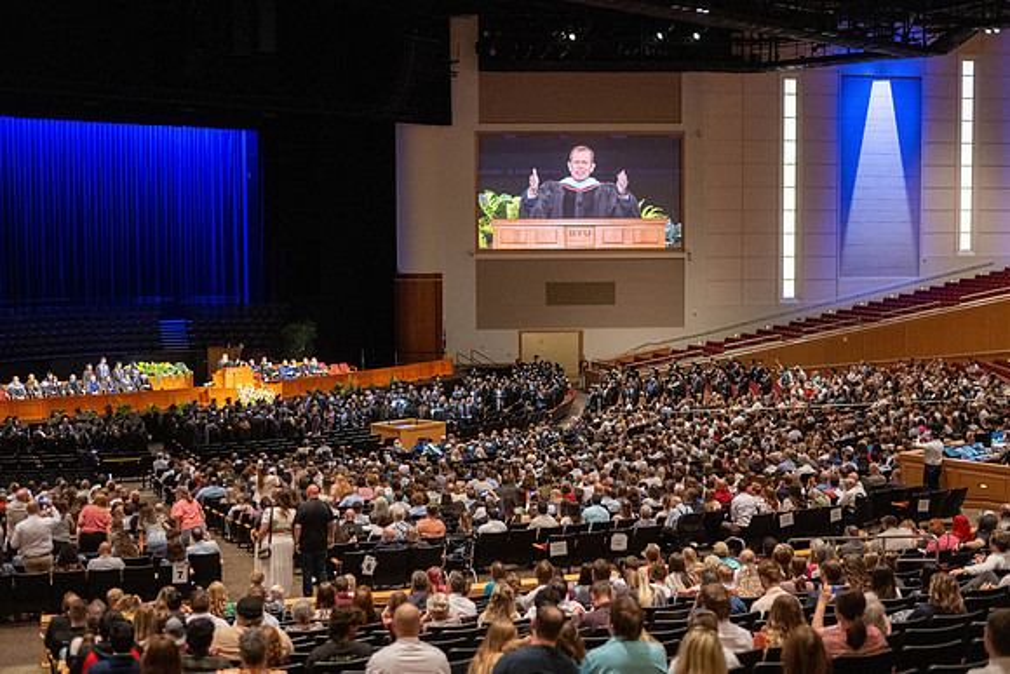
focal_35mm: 52
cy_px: 337
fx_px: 1459
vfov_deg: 26.0
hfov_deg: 38.2
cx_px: 505
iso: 4000
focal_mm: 50
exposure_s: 1/250
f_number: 1.8
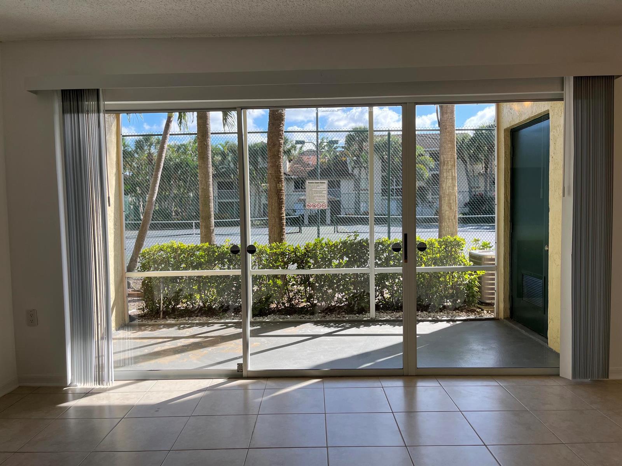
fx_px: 467
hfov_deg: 67.3
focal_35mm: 26
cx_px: 311
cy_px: 233
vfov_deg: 53.1
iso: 50
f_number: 1.6
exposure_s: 1/782
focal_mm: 5.1
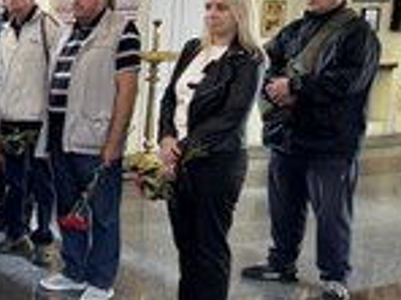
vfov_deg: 22.6
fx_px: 753
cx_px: -127
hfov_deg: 25.5
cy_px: 149
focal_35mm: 65
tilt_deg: -10.9
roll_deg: +0.2
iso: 320
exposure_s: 1/50
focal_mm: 6.76
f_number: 1.78
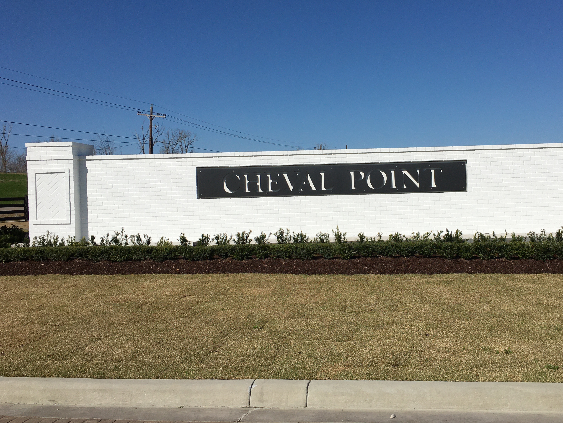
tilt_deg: +0.4
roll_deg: +0.9
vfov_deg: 38.6
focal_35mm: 37
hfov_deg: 49.8
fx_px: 602
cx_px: 341
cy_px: 193
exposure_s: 1/5495
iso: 25
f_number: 2.2
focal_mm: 4.15
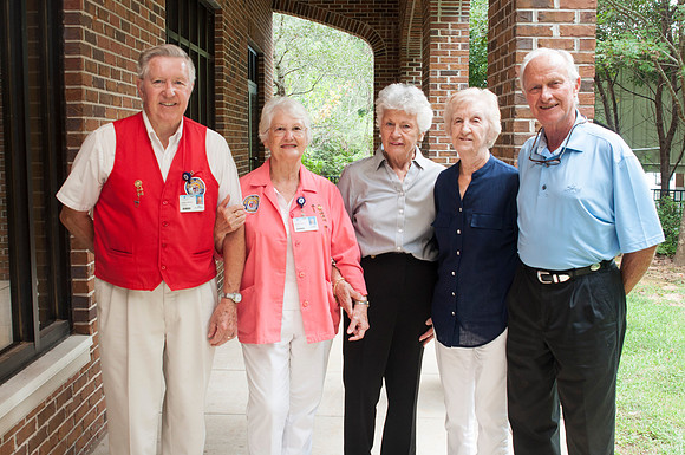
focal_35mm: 40
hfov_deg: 48.0
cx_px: 342
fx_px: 770
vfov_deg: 32.9
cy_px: 228
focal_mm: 27
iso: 400
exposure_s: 1/60
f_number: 5.6
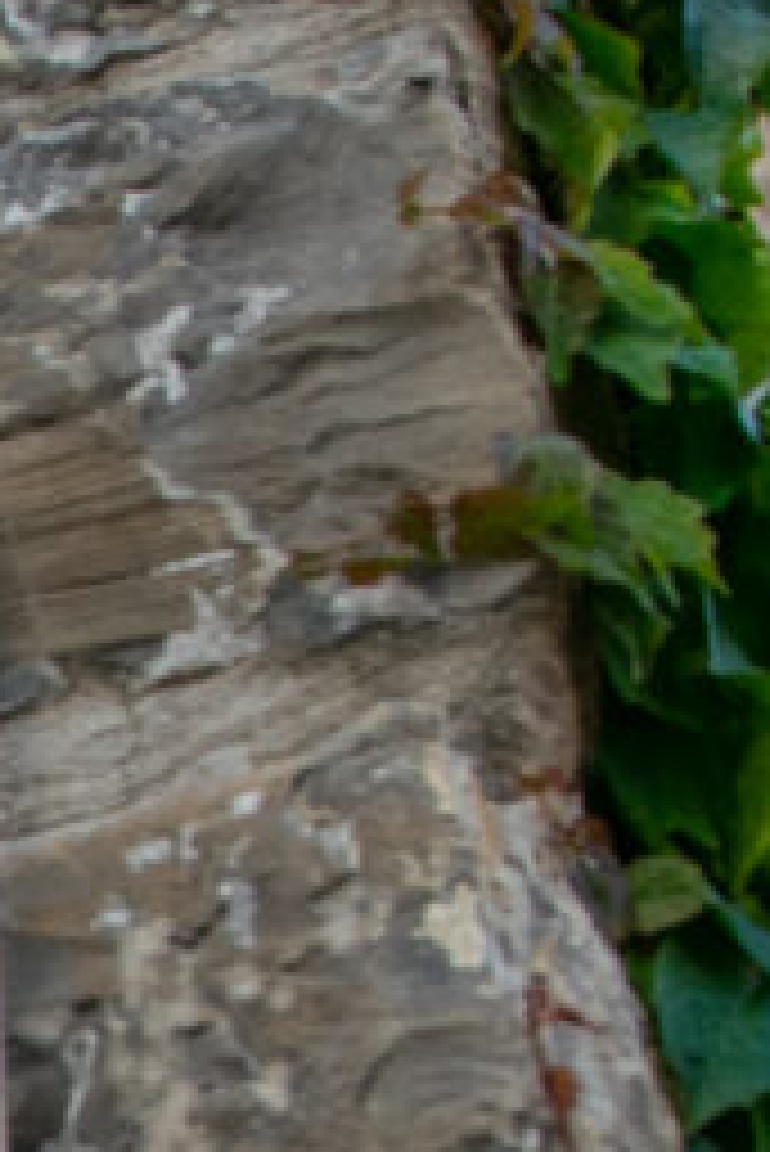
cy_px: 1526
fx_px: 5767
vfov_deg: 11.1
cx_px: -1495
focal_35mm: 180
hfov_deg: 6.9
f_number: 7.1
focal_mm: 20
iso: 200
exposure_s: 1/200
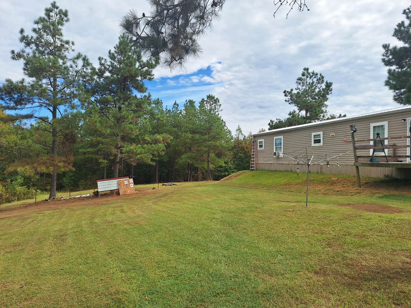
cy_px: 154
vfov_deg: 58.9
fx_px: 273
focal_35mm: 23
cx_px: 206
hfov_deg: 73.9
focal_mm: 5.54
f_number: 1.8
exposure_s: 1/2445
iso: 40
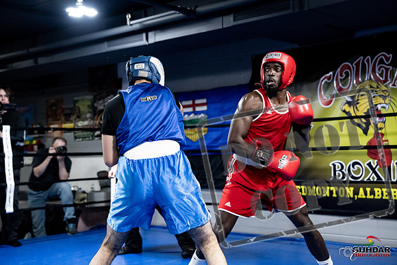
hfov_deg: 36.9
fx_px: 596
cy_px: 132
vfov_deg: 25.1
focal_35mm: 54
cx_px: 198
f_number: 2.8
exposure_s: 1/1000
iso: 8000
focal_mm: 54
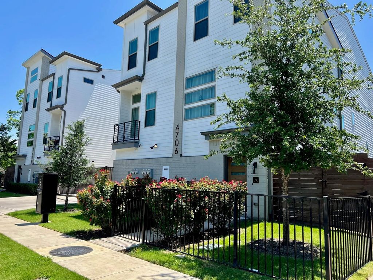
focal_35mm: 26
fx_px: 280
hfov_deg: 67.3
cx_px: 186
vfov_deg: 53.1
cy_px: 140
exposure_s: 1/2353
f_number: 1.5
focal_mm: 5.7
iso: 50
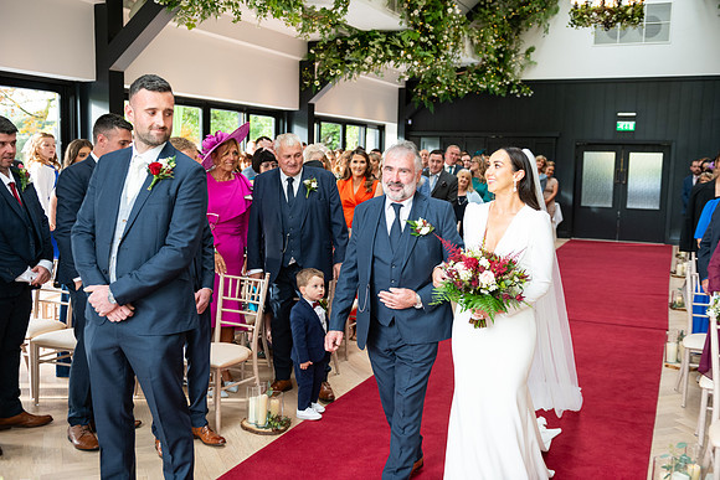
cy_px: 240
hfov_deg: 53.1
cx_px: 360
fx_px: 720
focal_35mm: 36
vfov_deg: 36.9
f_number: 3.5
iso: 640
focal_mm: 36
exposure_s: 1/160
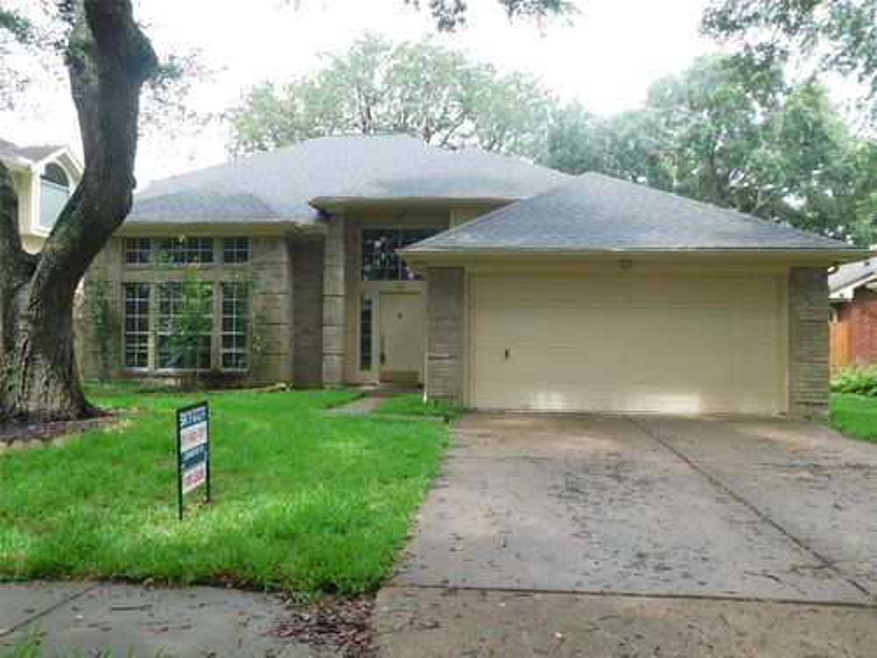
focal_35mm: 28
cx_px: 438
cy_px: 329
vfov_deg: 49.7
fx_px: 709
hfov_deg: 63.4
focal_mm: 4.9
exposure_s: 1/250
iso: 125
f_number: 3.2
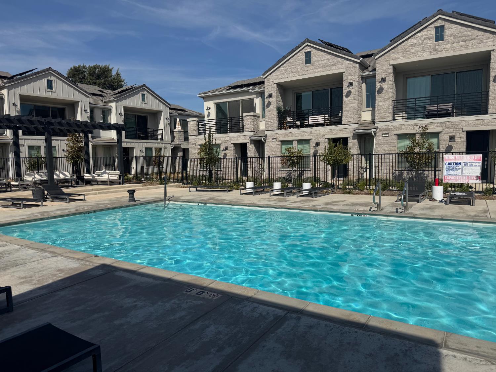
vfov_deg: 56.8
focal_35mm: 24
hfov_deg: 71.6
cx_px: 248
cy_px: 186
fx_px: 344
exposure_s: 1/7937
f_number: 1.78
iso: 80
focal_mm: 6.76
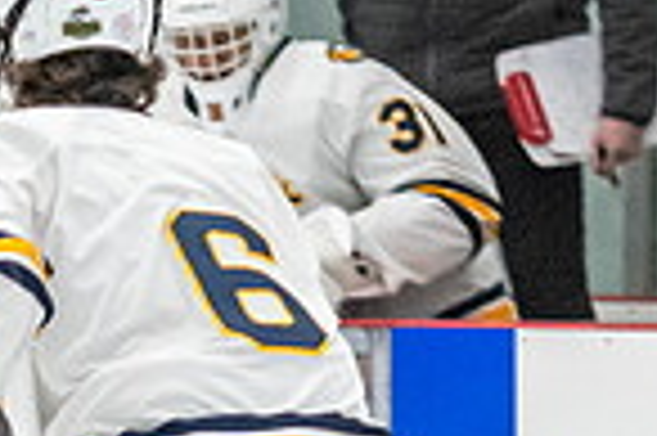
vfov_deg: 1.5
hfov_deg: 2.2
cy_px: 1083
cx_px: -324
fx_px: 17063
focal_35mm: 936
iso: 3200
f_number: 2.8
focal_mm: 105
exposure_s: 1/800
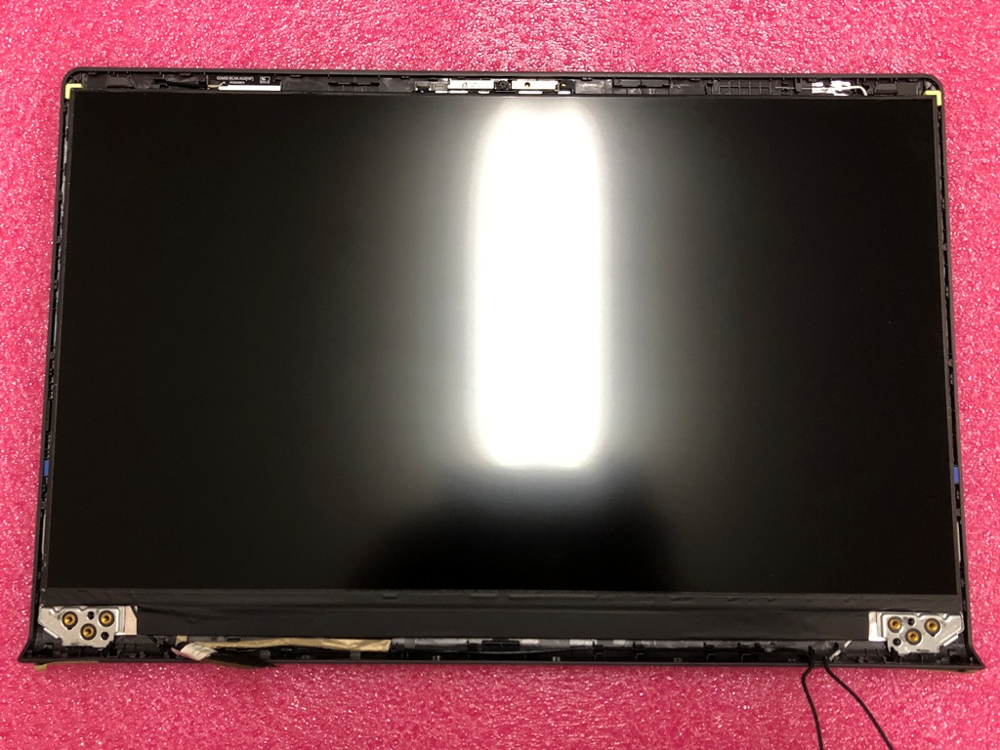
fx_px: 809
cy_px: 375
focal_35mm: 28
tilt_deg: -84.0
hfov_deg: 63.4
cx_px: 500
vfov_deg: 49.7
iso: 50
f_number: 1.8
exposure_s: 1/17
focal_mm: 3.99
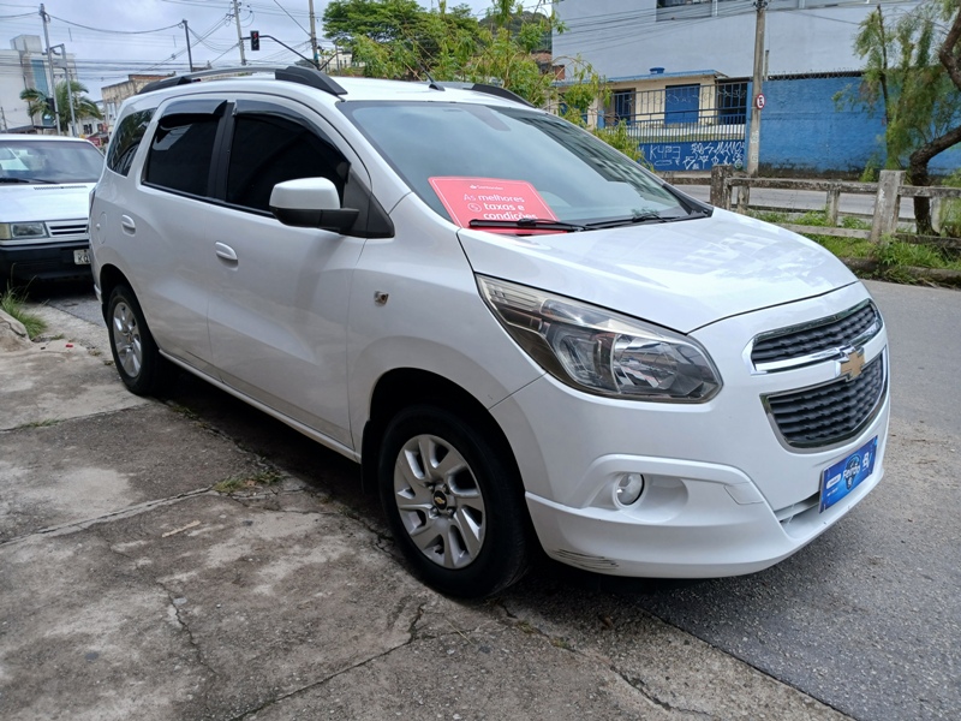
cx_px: 480
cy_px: 360
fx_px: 722
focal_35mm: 26
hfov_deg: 67.3
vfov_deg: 53.1
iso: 20
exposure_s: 1/507
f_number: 1.8
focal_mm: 3.98
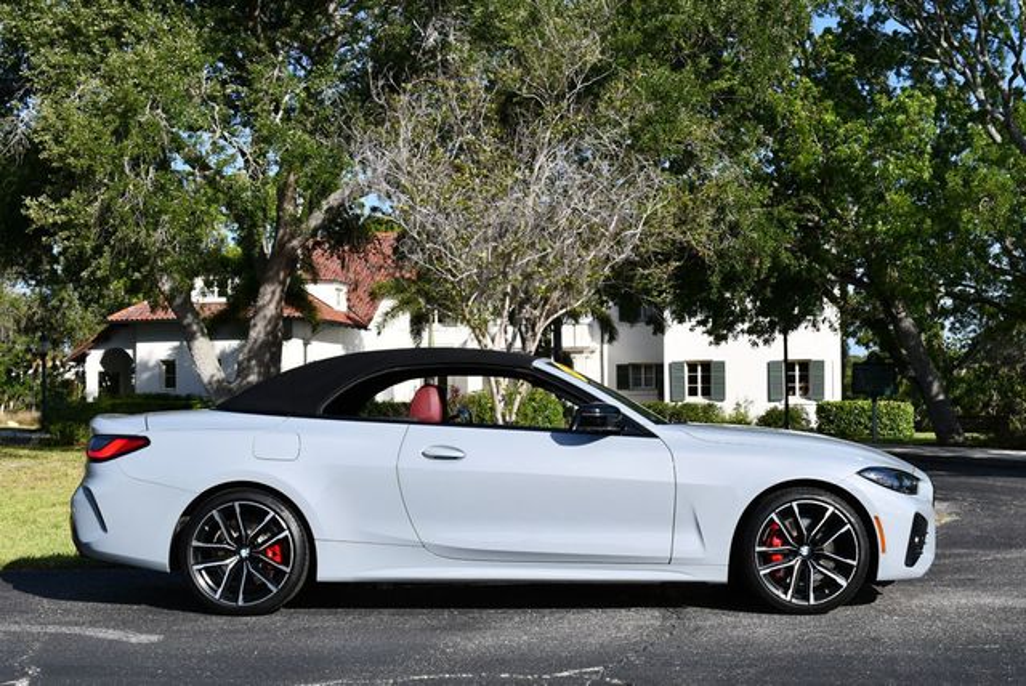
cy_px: 343
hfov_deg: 41.1
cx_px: 513
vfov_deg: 28.1
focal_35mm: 48
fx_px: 1369
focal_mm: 24
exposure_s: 1/250
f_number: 8
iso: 110
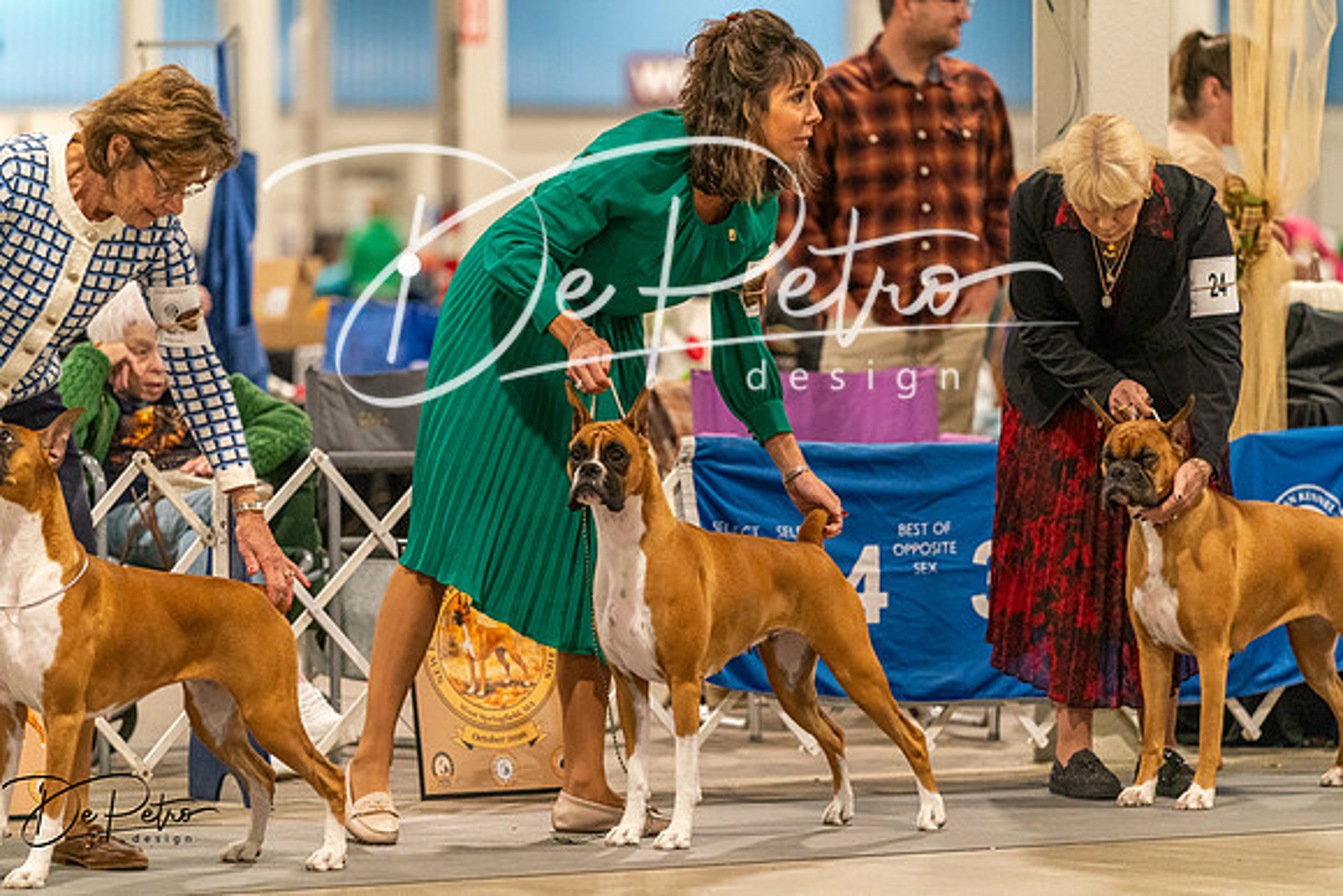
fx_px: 7463
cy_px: 448
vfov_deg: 6.9
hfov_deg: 10.3
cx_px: 672
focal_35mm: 200
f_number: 3.5
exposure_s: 1/250
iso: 6400
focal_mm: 200
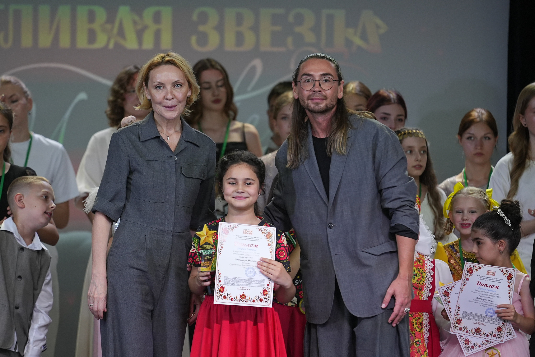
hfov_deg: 6.9
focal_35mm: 300
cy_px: 178
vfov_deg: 4.6
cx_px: 268
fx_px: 4458
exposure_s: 1/250
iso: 1000
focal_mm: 200
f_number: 2.8
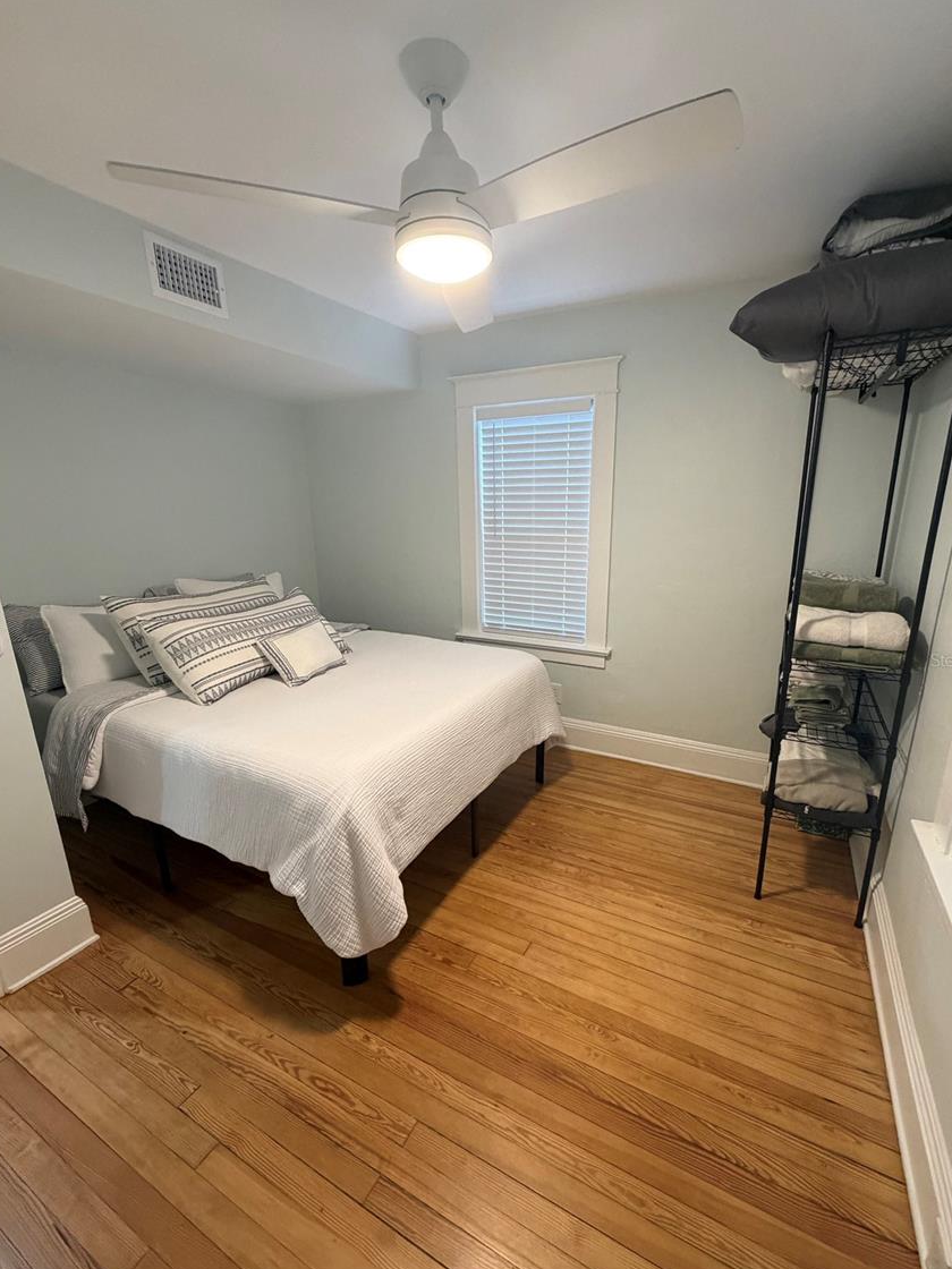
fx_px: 550
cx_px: 501
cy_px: 659
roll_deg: +0.1
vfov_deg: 98.1
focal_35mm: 15
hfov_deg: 81.7
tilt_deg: -15.6
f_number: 2.2
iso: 320
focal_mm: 2.22
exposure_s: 1/60
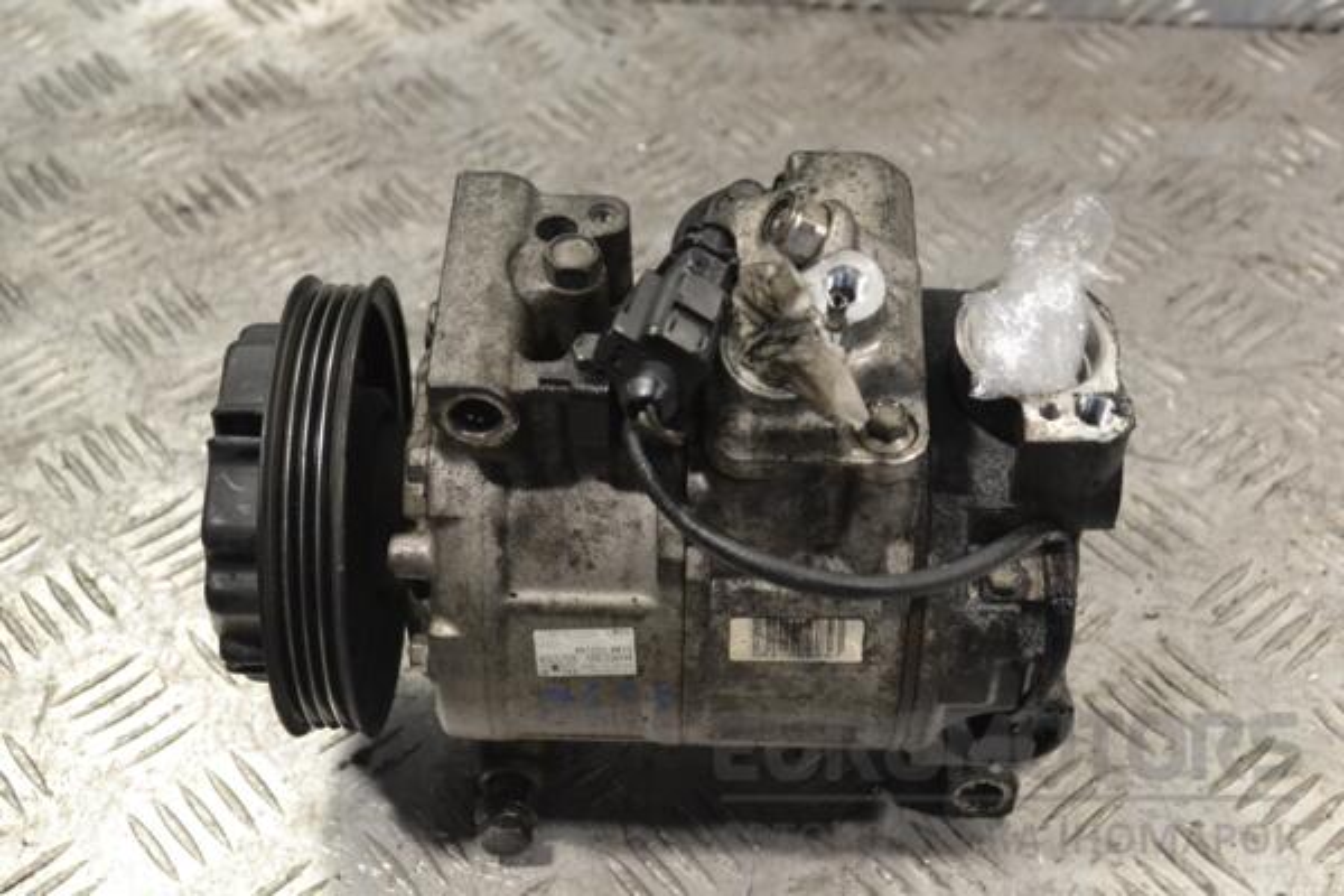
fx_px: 1960
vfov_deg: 25.8
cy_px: 448
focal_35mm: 52
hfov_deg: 37.9
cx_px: 672
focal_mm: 35
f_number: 7.1
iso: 3200
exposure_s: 1/200
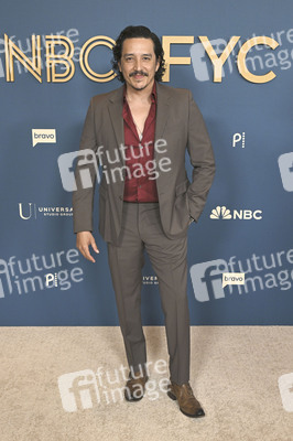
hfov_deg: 33.3
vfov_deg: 48.5
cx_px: 146
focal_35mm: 40
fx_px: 489
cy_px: 220
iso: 2000
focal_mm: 40
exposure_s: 1/320
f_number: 5.6
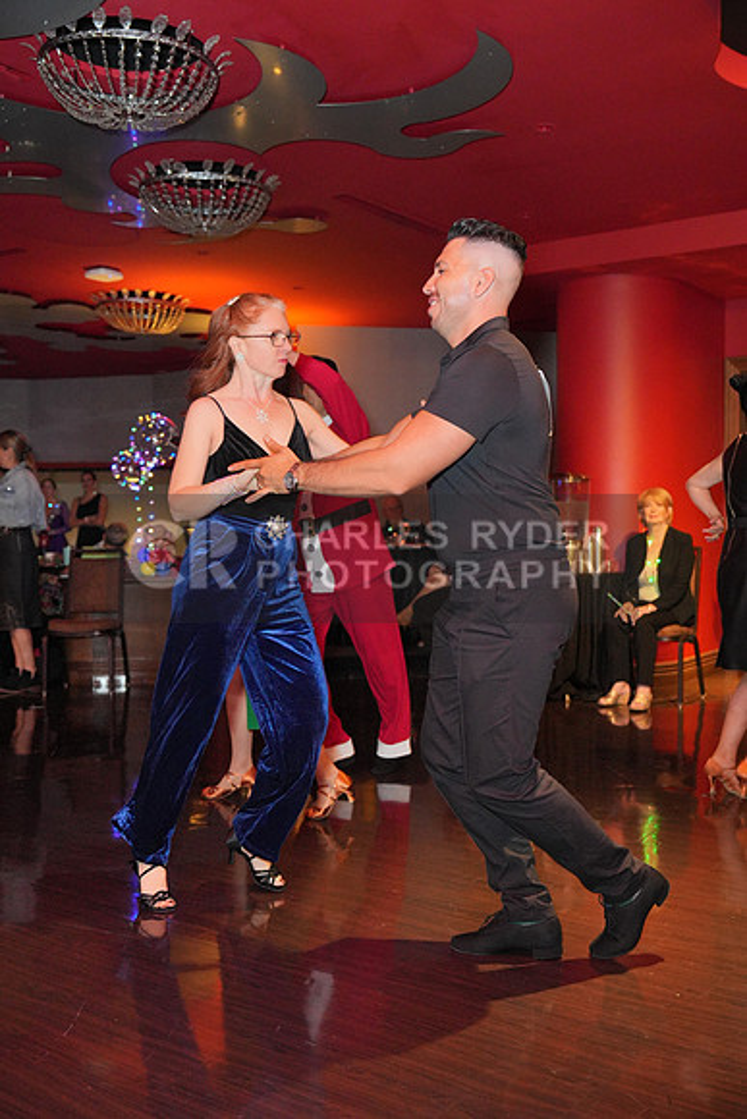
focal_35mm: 38
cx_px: 374
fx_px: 1182
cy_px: 560
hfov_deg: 35.1
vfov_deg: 50.7
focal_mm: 38
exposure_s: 1/160
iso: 4000
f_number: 4
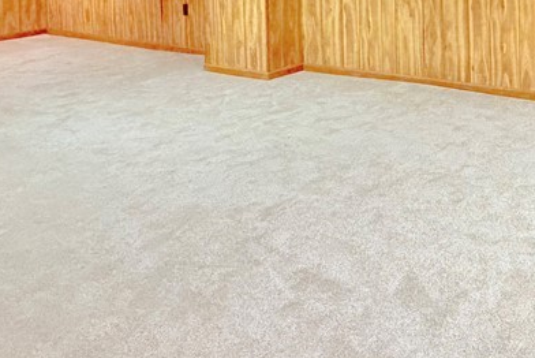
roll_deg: +1.2
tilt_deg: -0.3
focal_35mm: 38
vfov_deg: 30.2
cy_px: -67
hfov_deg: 43.3
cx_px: 538
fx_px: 565
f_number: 2.2
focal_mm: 2.22
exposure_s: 1/60
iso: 320
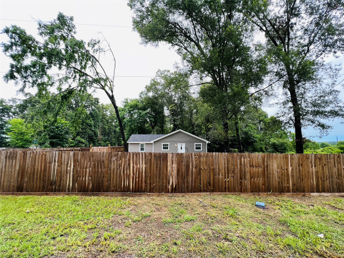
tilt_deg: +4.4
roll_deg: +0.1
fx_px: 129
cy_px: 129
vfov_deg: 89.9
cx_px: 172
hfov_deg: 106.2
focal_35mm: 13
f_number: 1.8
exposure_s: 1/359
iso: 32
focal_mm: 1.57
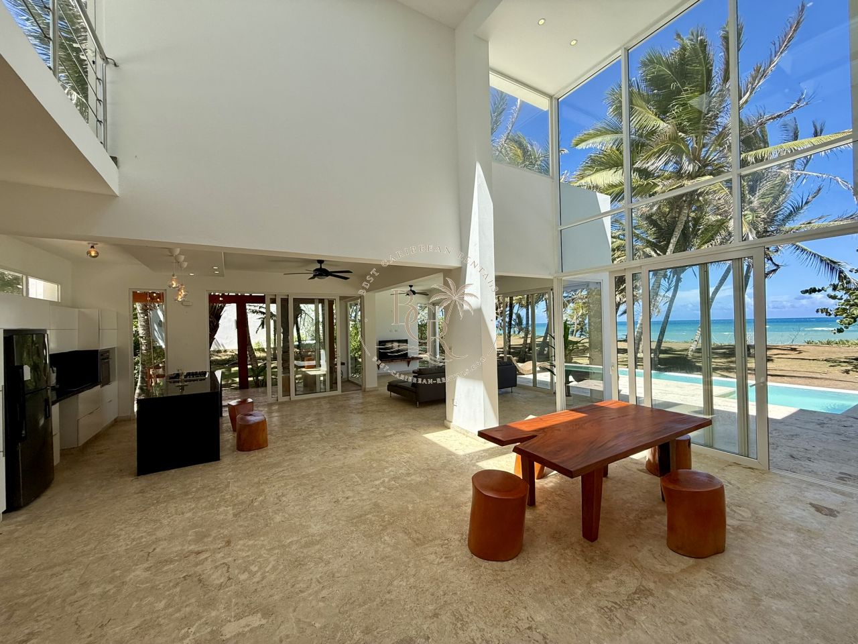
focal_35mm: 14
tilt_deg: +0.5
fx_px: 347
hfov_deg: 102.1
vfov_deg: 85.7
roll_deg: +1.4
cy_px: 322
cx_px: 429
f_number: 2.2
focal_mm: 2.22
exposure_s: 1/985
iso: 50
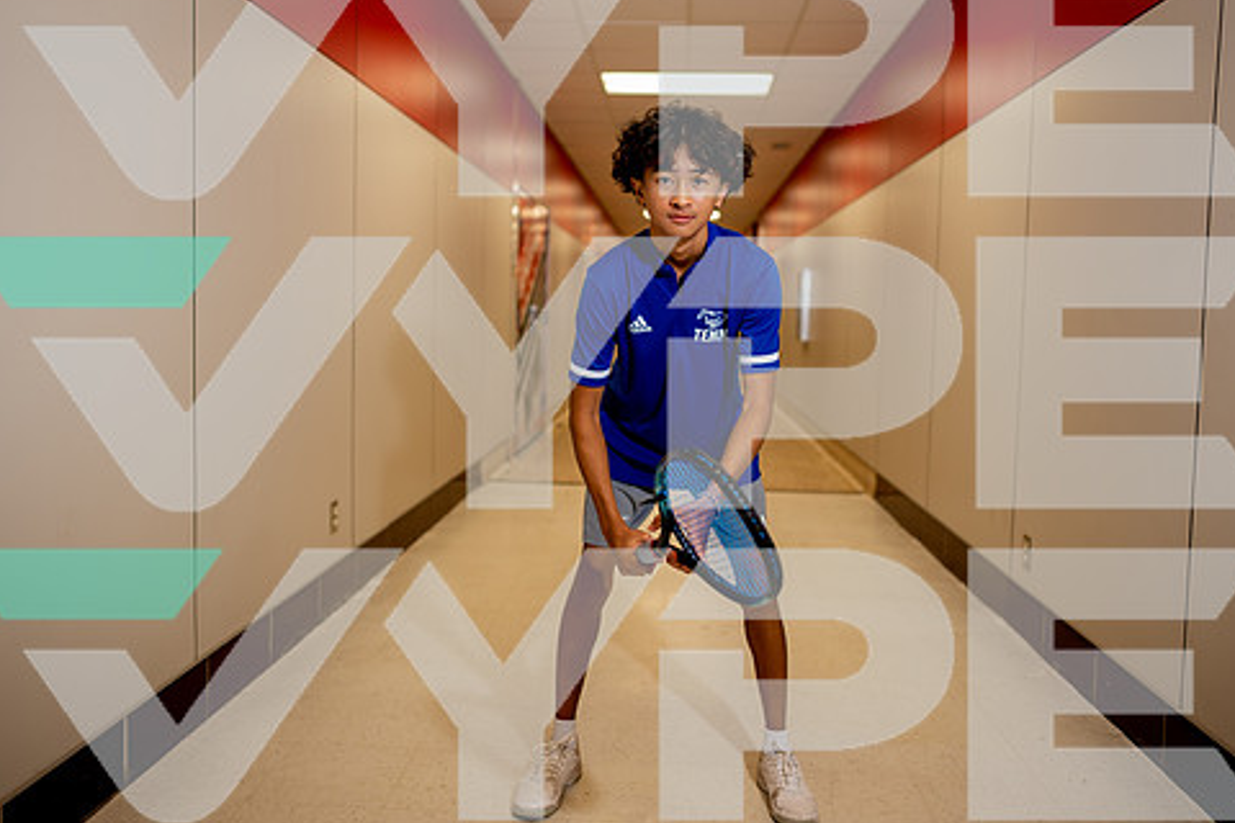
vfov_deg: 44.9
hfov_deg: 63.7
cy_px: 374
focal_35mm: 29
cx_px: 618
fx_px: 995
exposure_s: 1/125
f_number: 1.4
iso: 40
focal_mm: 24
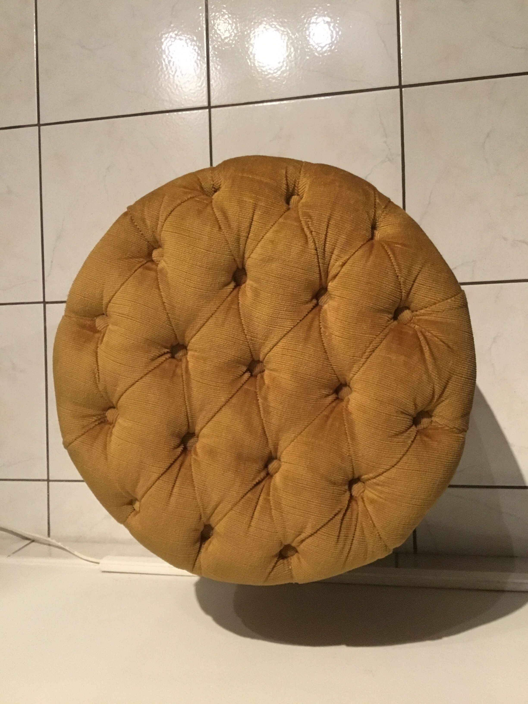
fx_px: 630
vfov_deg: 58.4
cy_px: 352
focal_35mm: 31
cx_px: 264
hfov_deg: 45.4
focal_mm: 3.3
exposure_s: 1/17
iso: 250
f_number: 2.4
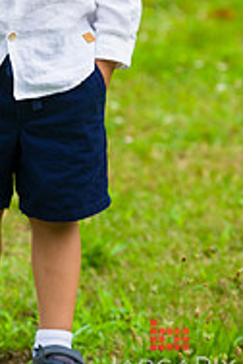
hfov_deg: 5.2
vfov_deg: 7.8
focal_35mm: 262
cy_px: -15
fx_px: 2653
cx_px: -4
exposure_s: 1/500
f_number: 4
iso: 200
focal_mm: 110
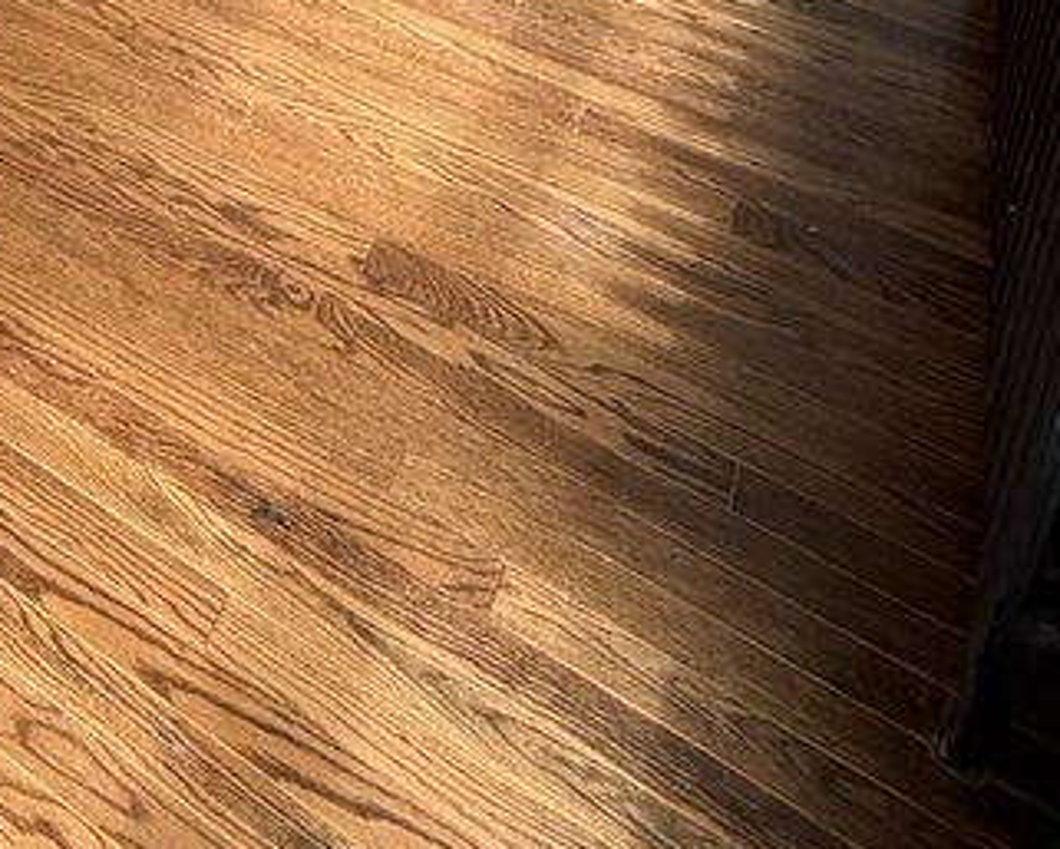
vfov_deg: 23.5
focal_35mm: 46
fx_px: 1444
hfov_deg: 35.1
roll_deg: +4.1
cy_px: -529
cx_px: -83
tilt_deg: -20.1
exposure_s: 1/121
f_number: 2.2
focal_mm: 2.22
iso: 80
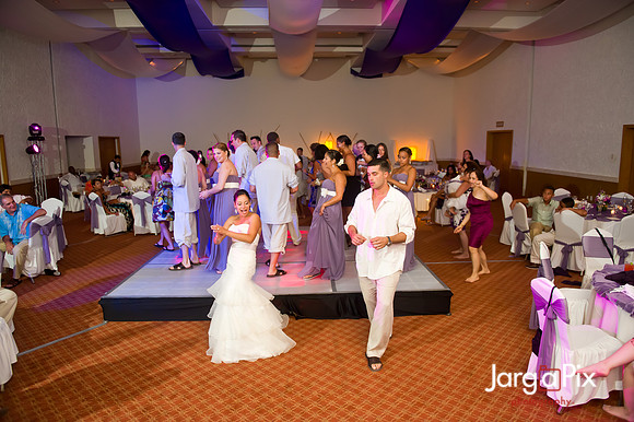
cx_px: 317
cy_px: 211
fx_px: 422
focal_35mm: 24
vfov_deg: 53.1
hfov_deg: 73.8
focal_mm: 24
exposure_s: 1/125
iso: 1600
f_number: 3.2
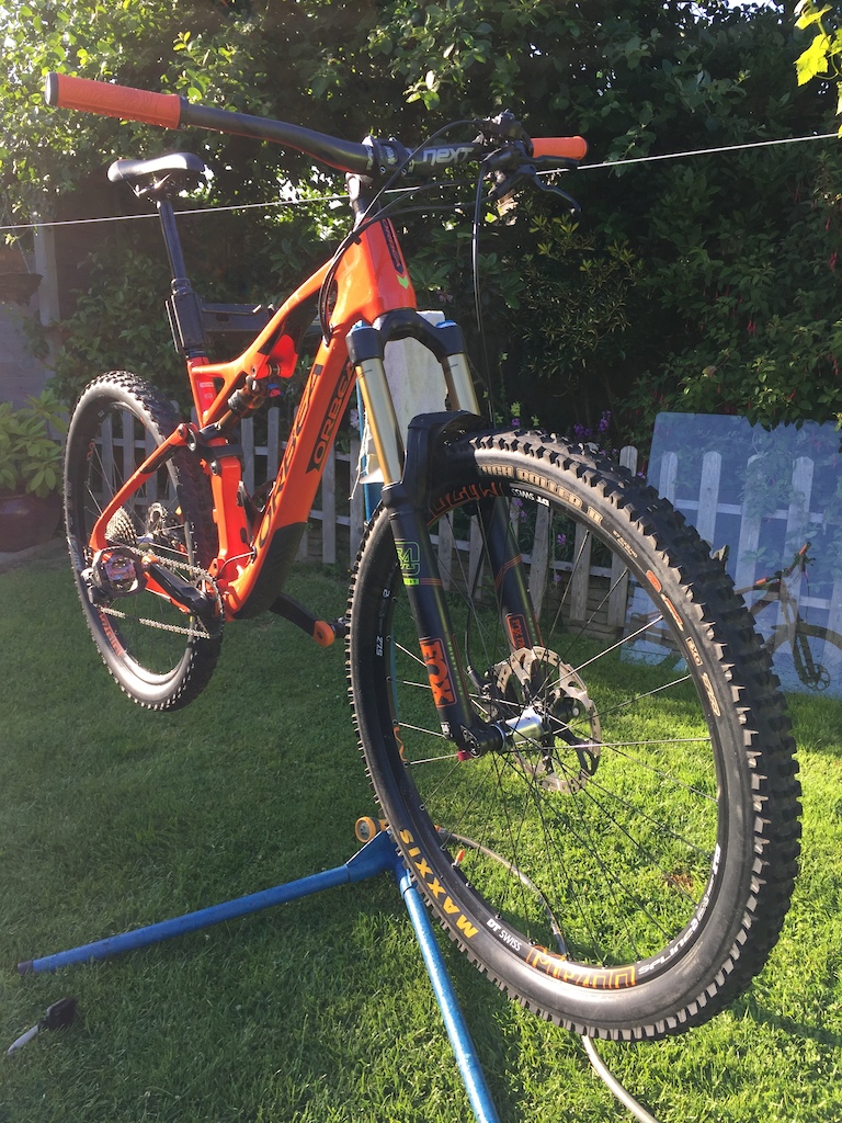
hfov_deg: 48.2
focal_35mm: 29
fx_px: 941
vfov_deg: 61.7
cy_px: 562
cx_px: 421
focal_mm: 4.15
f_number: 2.2
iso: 32
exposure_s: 1/324
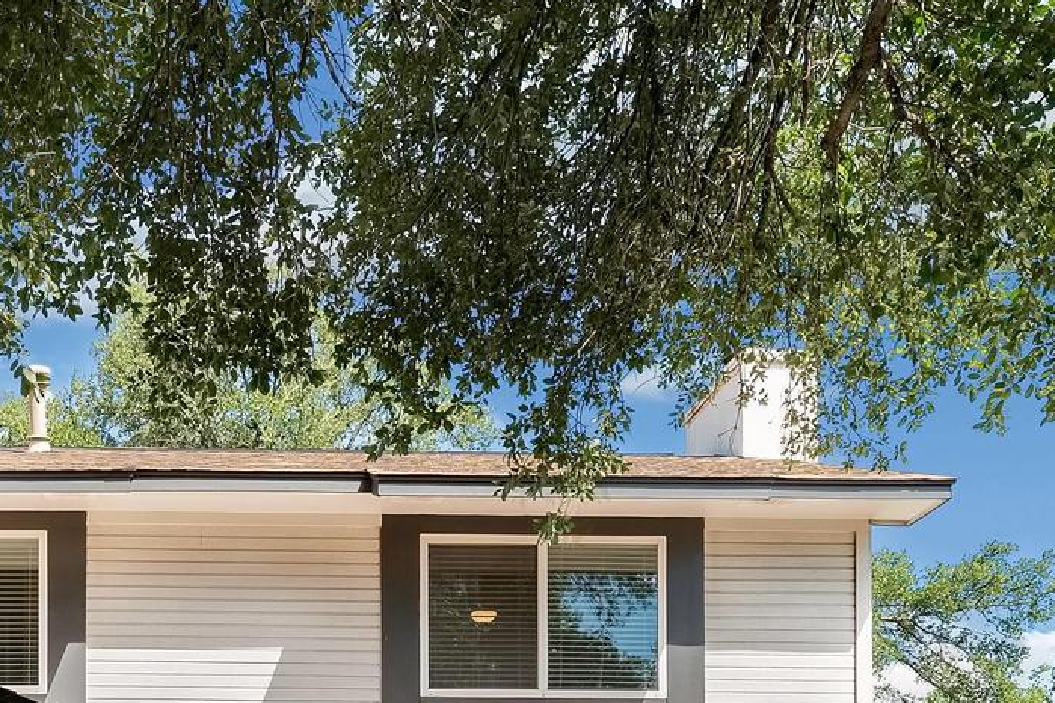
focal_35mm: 41
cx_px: -174
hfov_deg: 37.4
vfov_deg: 29.4
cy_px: 776
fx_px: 1201
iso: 100
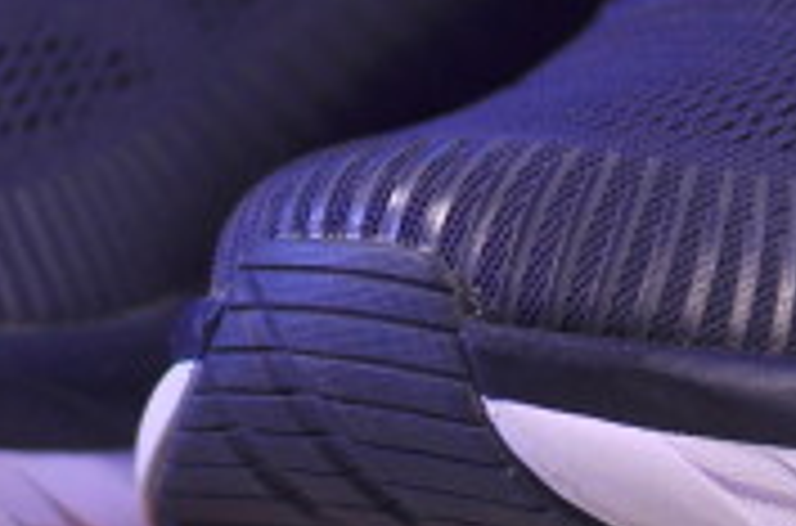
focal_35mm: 339
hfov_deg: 6.1
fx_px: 7476
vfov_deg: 4.0
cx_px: 562
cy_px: -321
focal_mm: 50
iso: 250
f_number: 2.5
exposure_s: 1/320
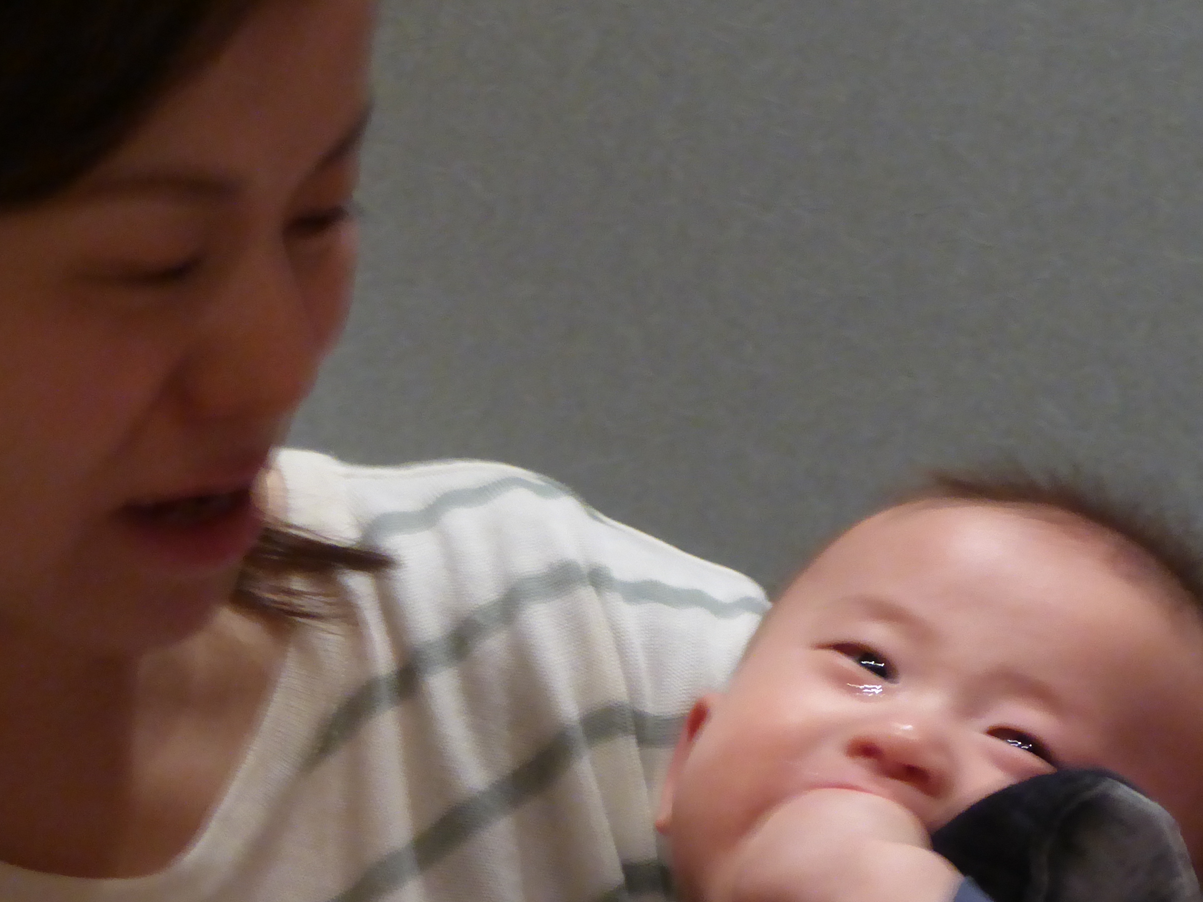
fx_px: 4622
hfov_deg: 14.8
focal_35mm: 133
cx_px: 760
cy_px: 583
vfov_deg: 11.1
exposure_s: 1/4
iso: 400
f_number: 4.4
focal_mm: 11.7
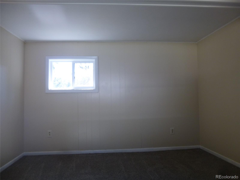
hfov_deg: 69.4
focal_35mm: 25
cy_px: 90
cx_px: 120
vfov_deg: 54.9
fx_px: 173
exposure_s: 1/60
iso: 160
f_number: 3.1
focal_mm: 4.5
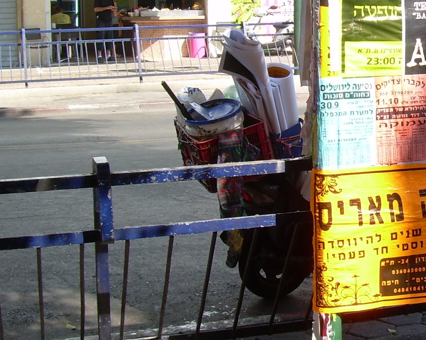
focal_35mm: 78
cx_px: 421
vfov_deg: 19.5
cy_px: 77
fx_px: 983
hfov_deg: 23.5
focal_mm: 6.3
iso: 50
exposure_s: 1/125
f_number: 4.6
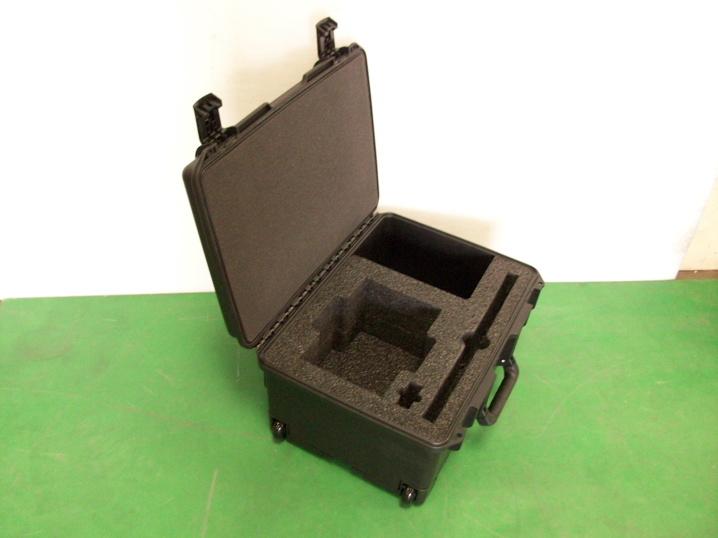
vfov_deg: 41.8
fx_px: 705
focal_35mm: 34
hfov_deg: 54.0
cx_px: 359
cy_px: 269
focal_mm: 5.7
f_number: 2.8
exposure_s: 1/15
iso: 160
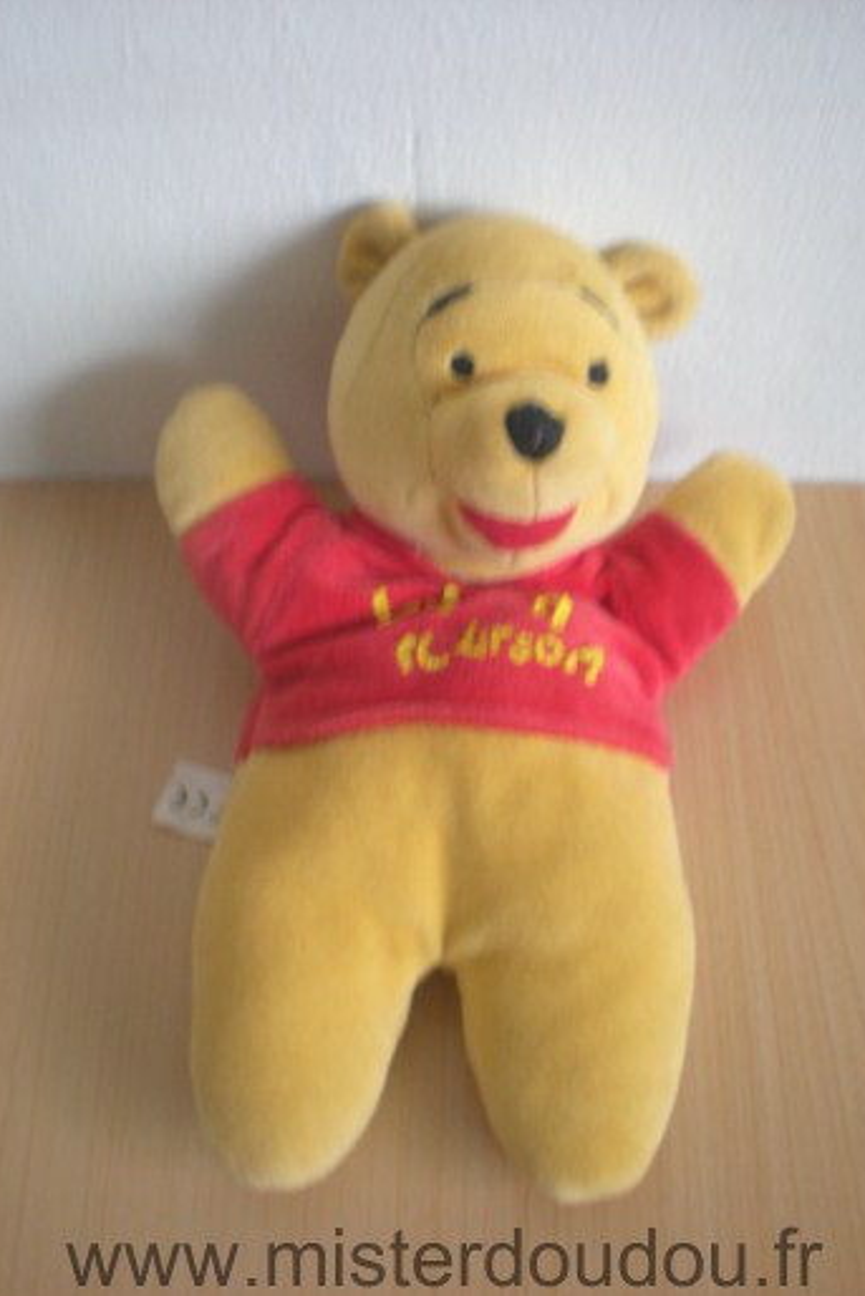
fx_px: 1441
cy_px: 653
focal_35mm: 40
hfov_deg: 33.4
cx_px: 441
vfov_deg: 48.4
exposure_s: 1/13.1
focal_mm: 6.3
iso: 200
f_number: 3.1
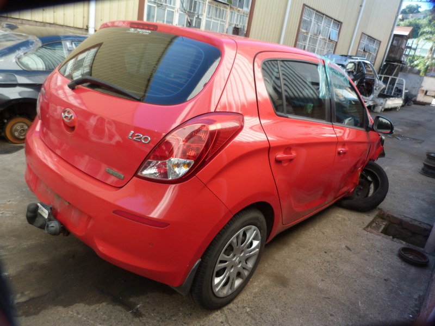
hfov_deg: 69.4
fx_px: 314
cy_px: 163
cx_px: 218
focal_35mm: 25
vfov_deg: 54.9
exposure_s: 1/125
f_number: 2.8
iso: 80
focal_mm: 4.5
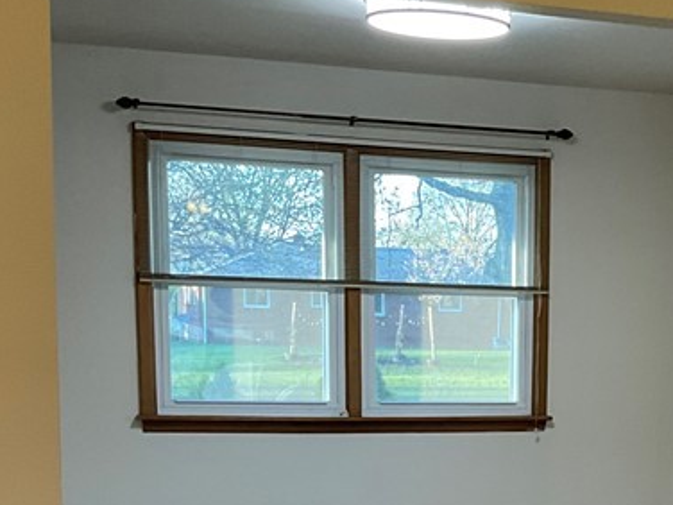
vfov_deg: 18.0
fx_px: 1536
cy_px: 546
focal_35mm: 79
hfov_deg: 23.8
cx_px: 641
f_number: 1.8
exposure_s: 1/60
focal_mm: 3
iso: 80
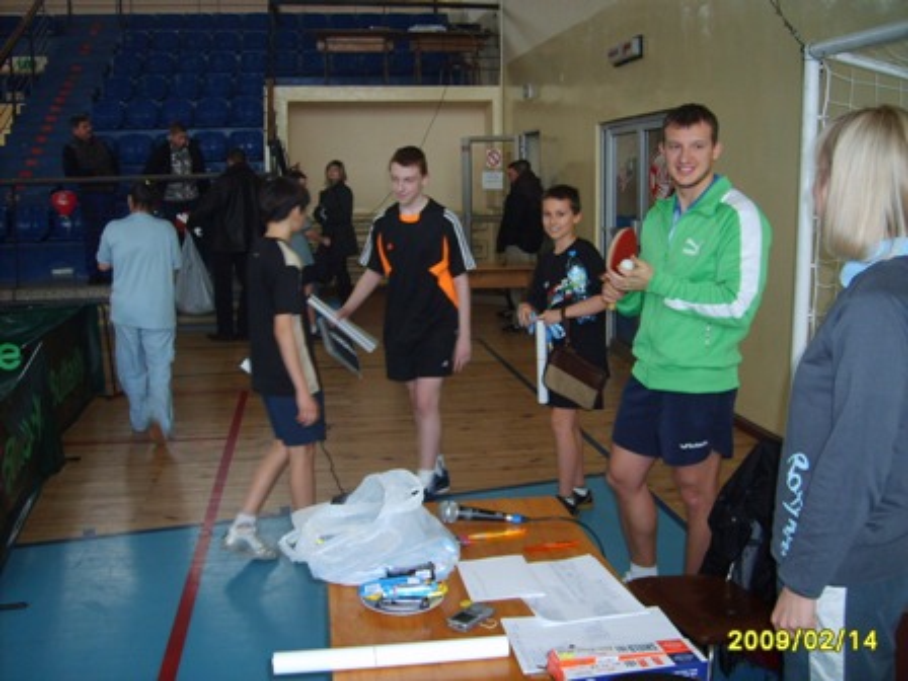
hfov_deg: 52.6
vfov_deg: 40.7
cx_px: 454
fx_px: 918
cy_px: 340
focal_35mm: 35
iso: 100
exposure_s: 1/45
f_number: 2.8
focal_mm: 5.8
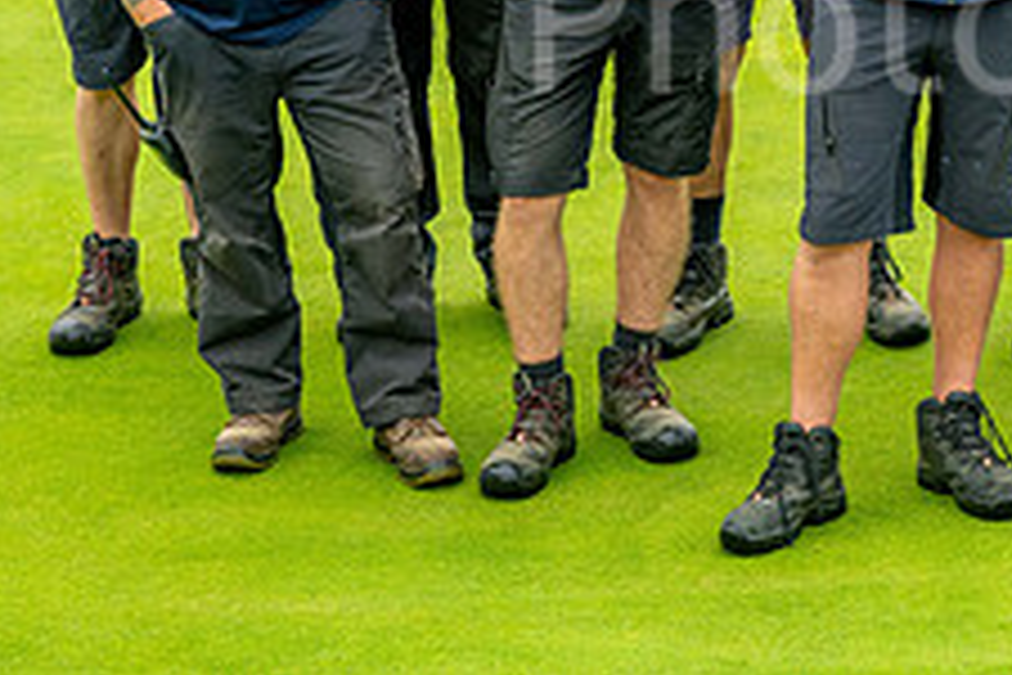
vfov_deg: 6.4
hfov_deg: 9.5
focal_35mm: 214
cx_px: 1115
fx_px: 6015
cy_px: -191
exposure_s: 1/200
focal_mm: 83
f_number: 5.6
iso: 400
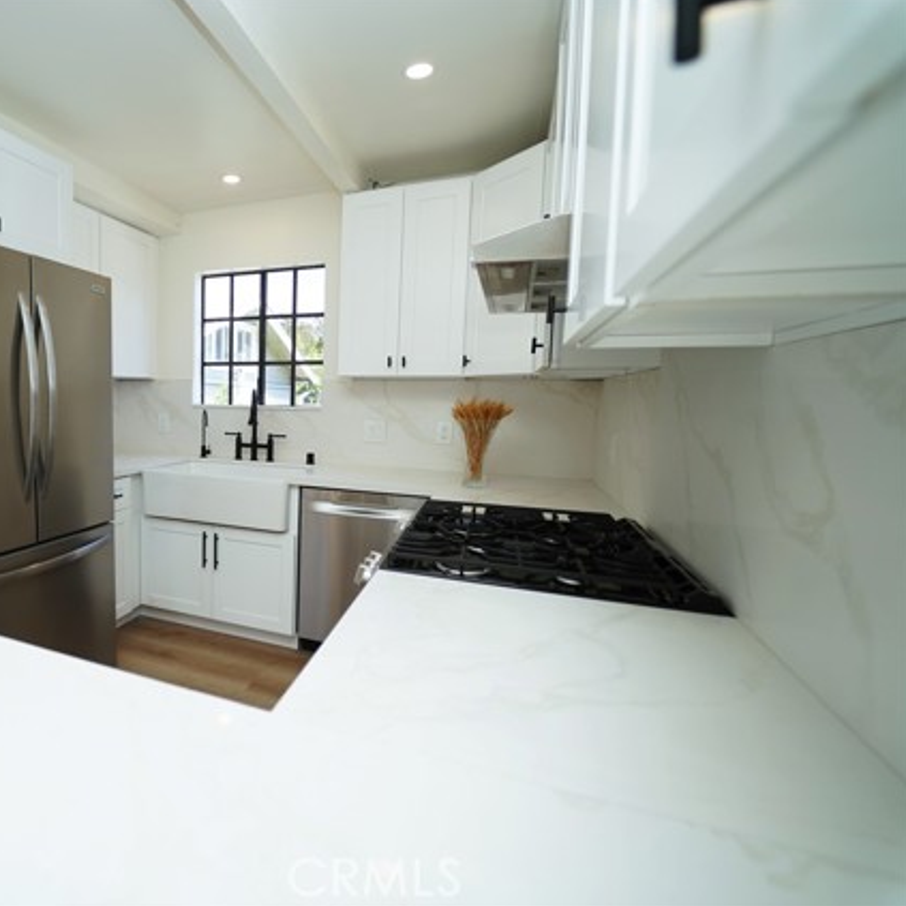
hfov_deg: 74.9
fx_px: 533
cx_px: 227
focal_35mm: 18
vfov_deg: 80.7
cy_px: 451
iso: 125
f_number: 2.8
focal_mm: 14
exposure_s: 1/250
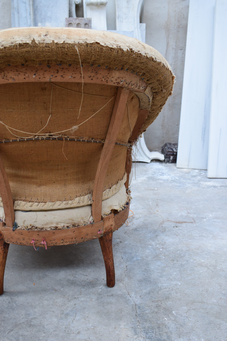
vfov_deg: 47.9
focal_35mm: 40
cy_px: 170
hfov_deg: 33.0
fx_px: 383
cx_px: 114
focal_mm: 27
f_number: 6.3
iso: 560
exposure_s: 1/15
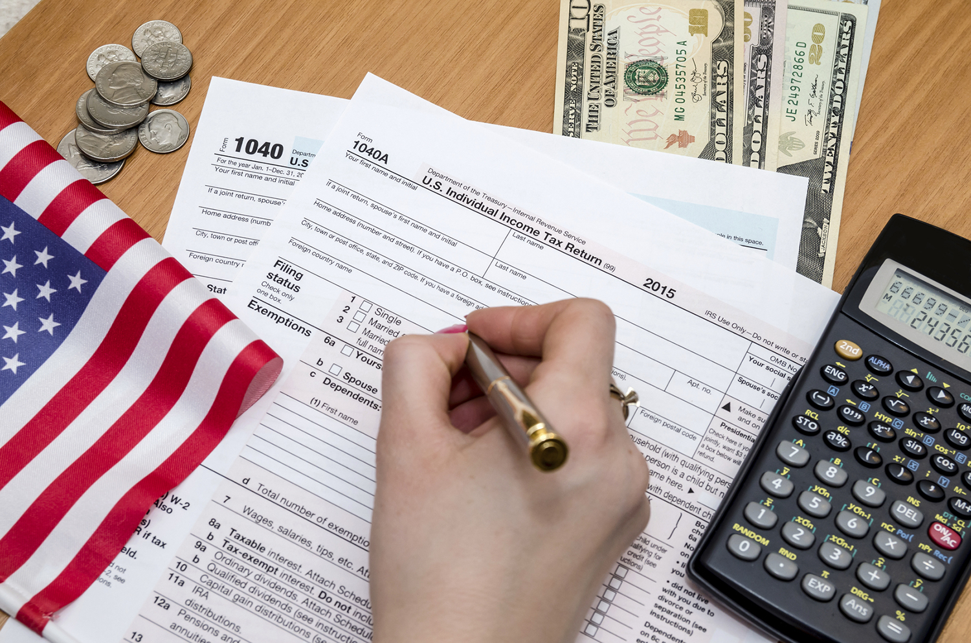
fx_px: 2018
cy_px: 322
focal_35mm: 75
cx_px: 486
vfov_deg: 18.1
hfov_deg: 27.0
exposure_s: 1/100
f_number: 8
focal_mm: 50
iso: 400
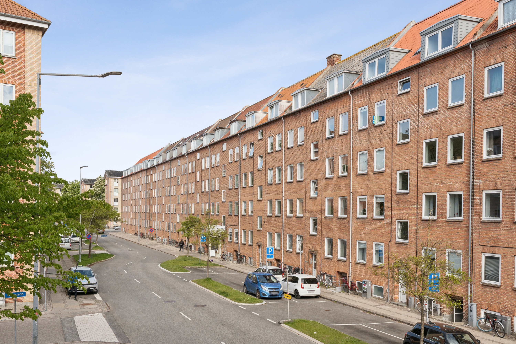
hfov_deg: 54.4
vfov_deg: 37.9
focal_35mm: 35
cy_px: 172
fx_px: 502
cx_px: 258
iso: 400
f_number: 10
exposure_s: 1/500
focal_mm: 35
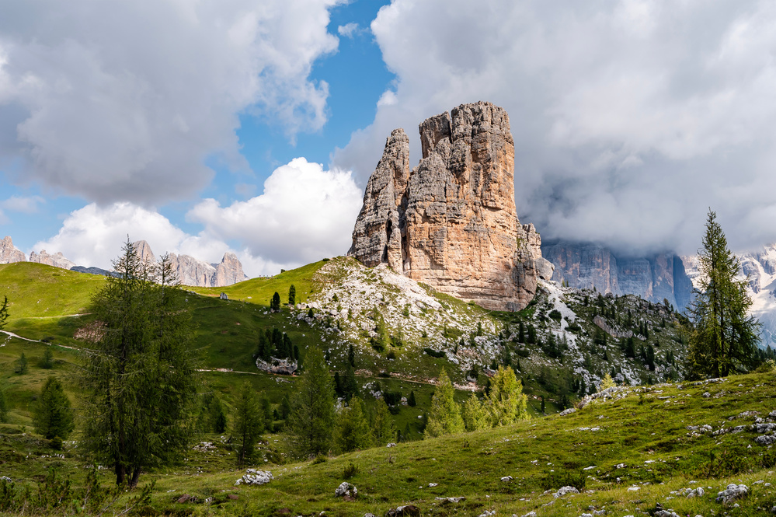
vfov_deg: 43.6
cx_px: 388
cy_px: 258
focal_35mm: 30
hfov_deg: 62.0
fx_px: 646
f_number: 8
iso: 200
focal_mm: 30
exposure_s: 1/2000
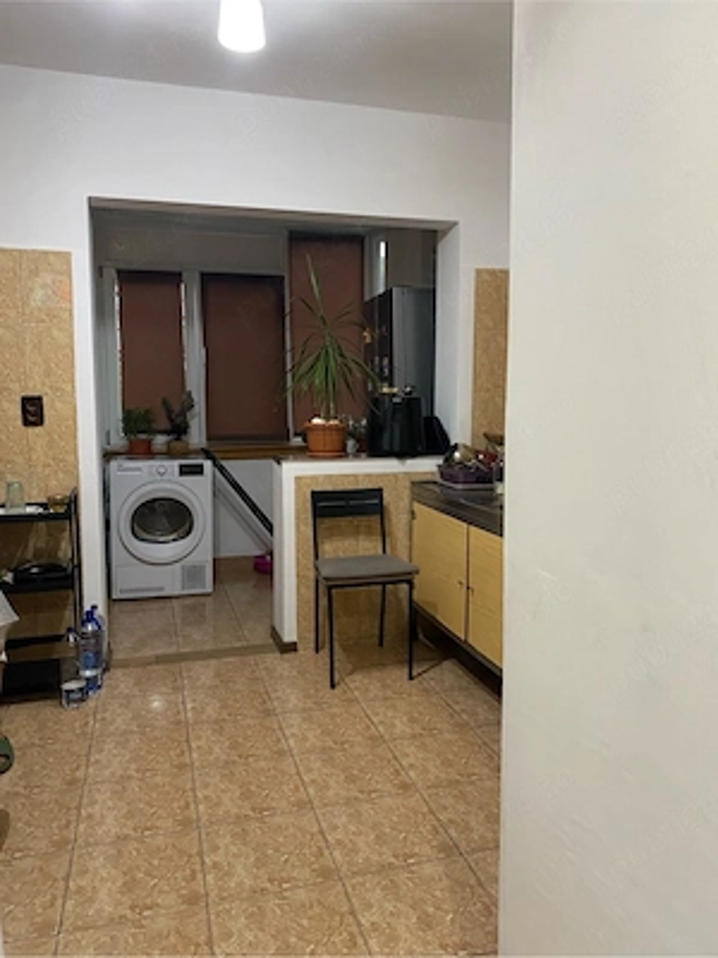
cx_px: 359
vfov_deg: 67.3
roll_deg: -0.8
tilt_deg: -5.1
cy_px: 479
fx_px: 719
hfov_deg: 53.1
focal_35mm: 26
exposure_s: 1/50
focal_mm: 4.25
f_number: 1.8
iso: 320
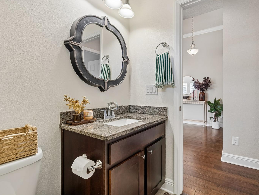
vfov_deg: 74.7
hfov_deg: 90.7
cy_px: 94
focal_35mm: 17
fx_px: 127
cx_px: 143
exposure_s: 1/4
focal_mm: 10
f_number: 7.1
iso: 100
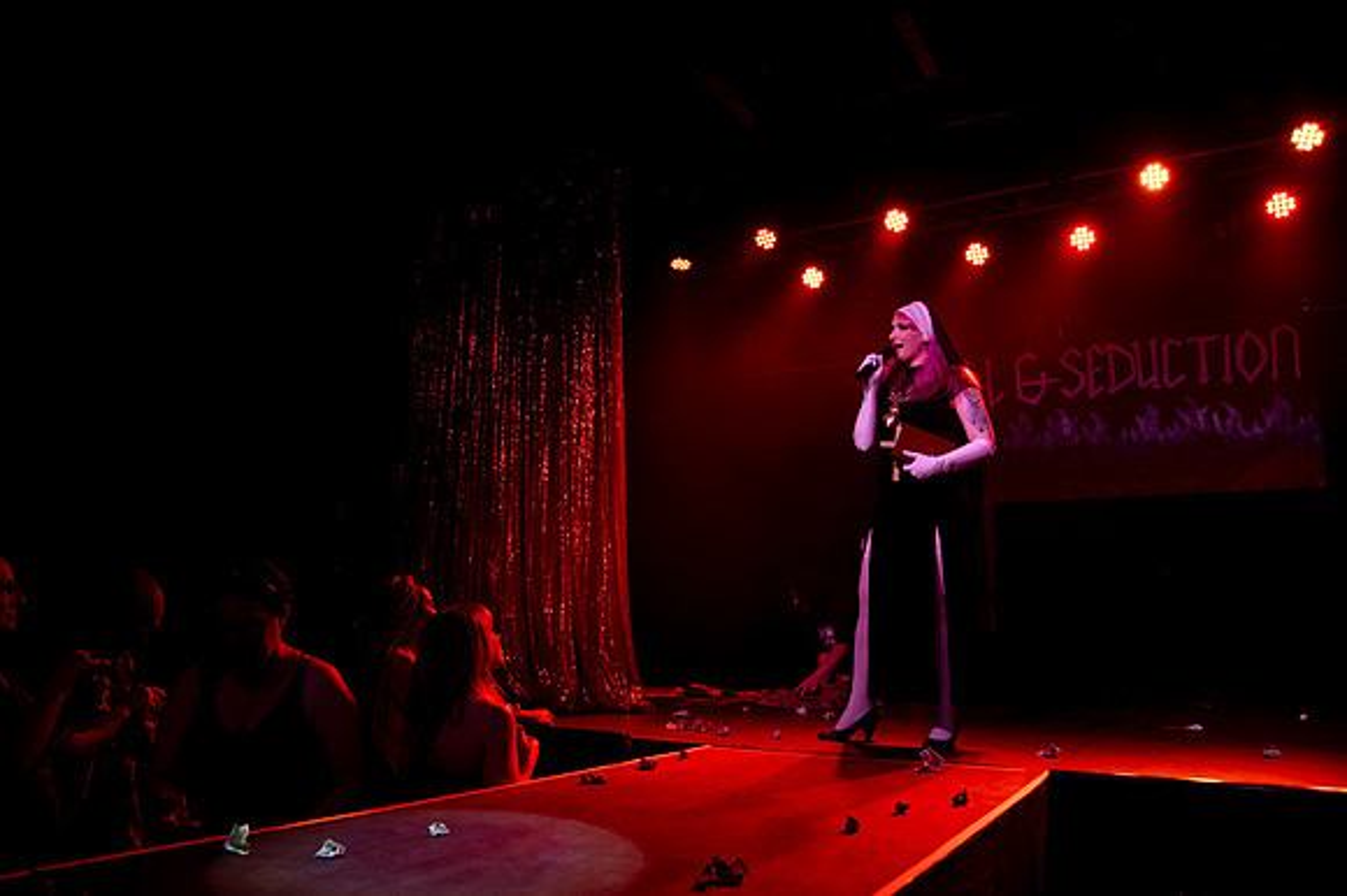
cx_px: 638
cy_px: 446
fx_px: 981
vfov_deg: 49.1
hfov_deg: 68.9
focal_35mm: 26
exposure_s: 1/160
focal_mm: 24
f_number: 4
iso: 4000
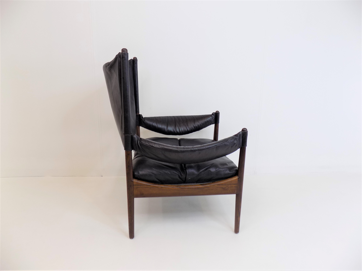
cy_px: 136
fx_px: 241
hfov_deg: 73.9
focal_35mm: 23
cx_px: 181
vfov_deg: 58.9
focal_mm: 4
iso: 80
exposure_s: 1/40
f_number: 3.1
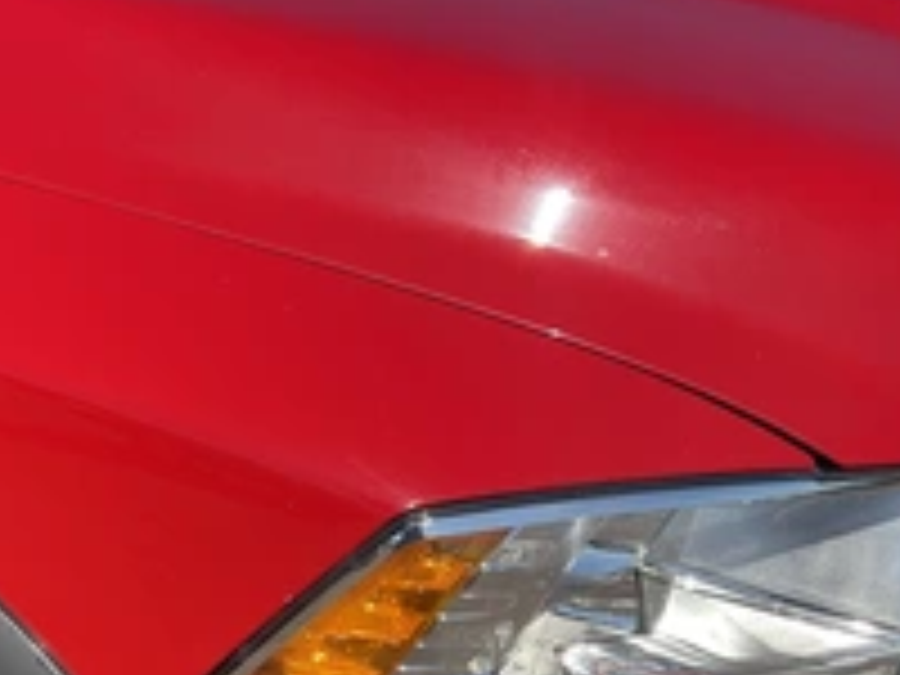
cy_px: 644
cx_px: 104
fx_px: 1508
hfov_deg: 31.8
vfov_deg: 24.3
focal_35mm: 58
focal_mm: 3
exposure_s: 1/1342
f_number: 1.8
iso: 25
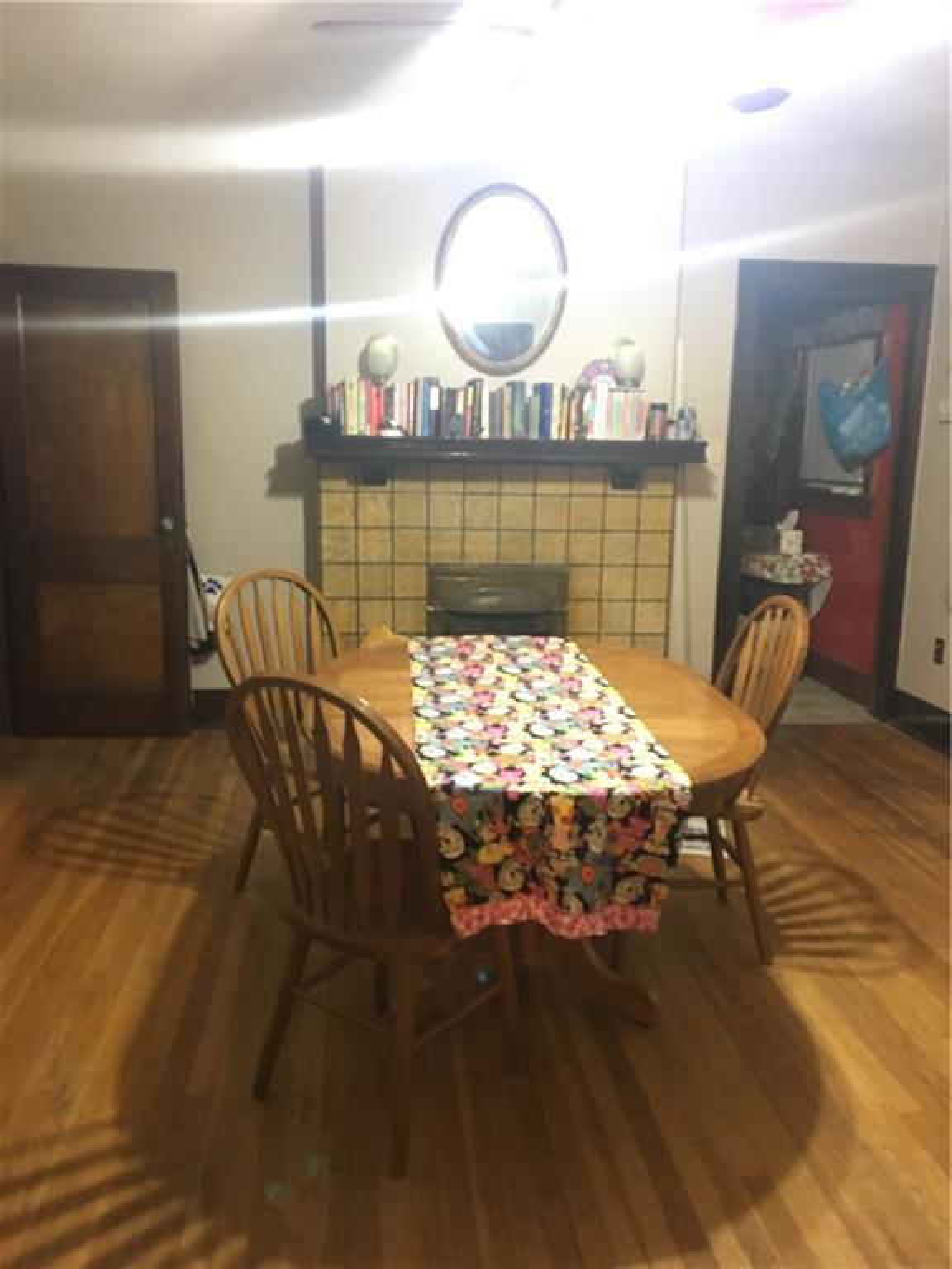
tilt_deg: -10.1
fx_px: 1063
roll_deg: +0.6
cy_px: 634
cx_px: 476
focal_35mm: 29
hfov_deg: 48.2
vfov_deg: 61.7
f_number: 2.2
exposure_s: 1/15
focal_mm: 4.15
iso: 400
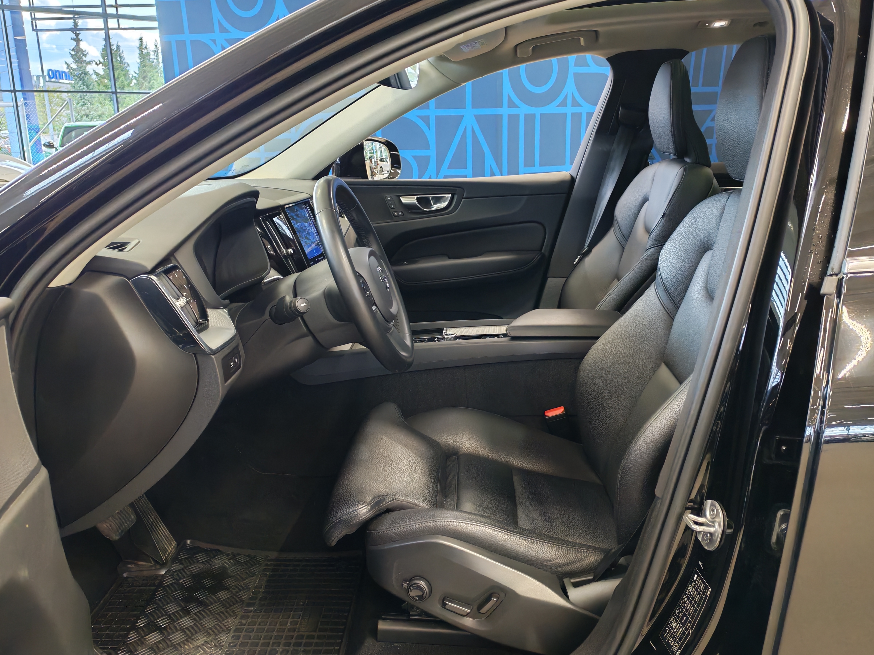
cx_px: 437
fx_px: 783
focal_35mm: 31
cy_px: 328
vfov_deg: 45.4
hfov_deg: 58.4
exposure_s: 1/100
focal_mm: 6.12
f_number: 1.9
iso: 729
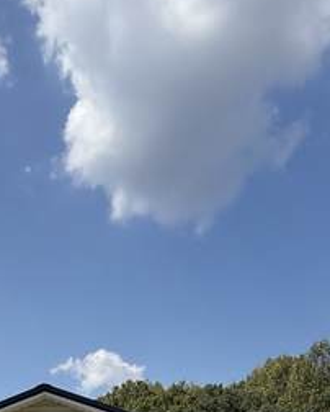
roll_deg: +0.0
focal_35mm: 52
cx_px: 5
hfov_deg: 27.6
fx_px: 634
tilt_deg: -7.9
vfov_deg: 25.9
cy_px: 629
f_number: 2.2
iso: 50
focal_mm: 2.22
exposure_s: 1/1795
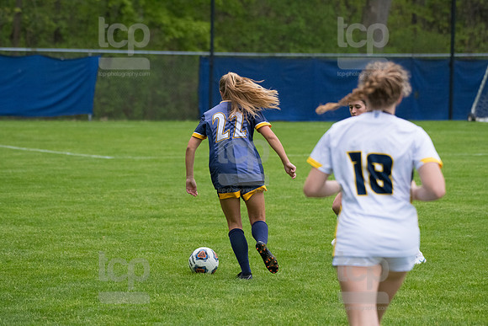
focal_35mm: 200
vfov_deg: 6.9
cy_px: 163
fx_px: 2712
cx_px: 244
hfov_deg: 10.3
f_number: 5.6
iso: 4000
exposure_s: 1/1600
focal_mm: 200
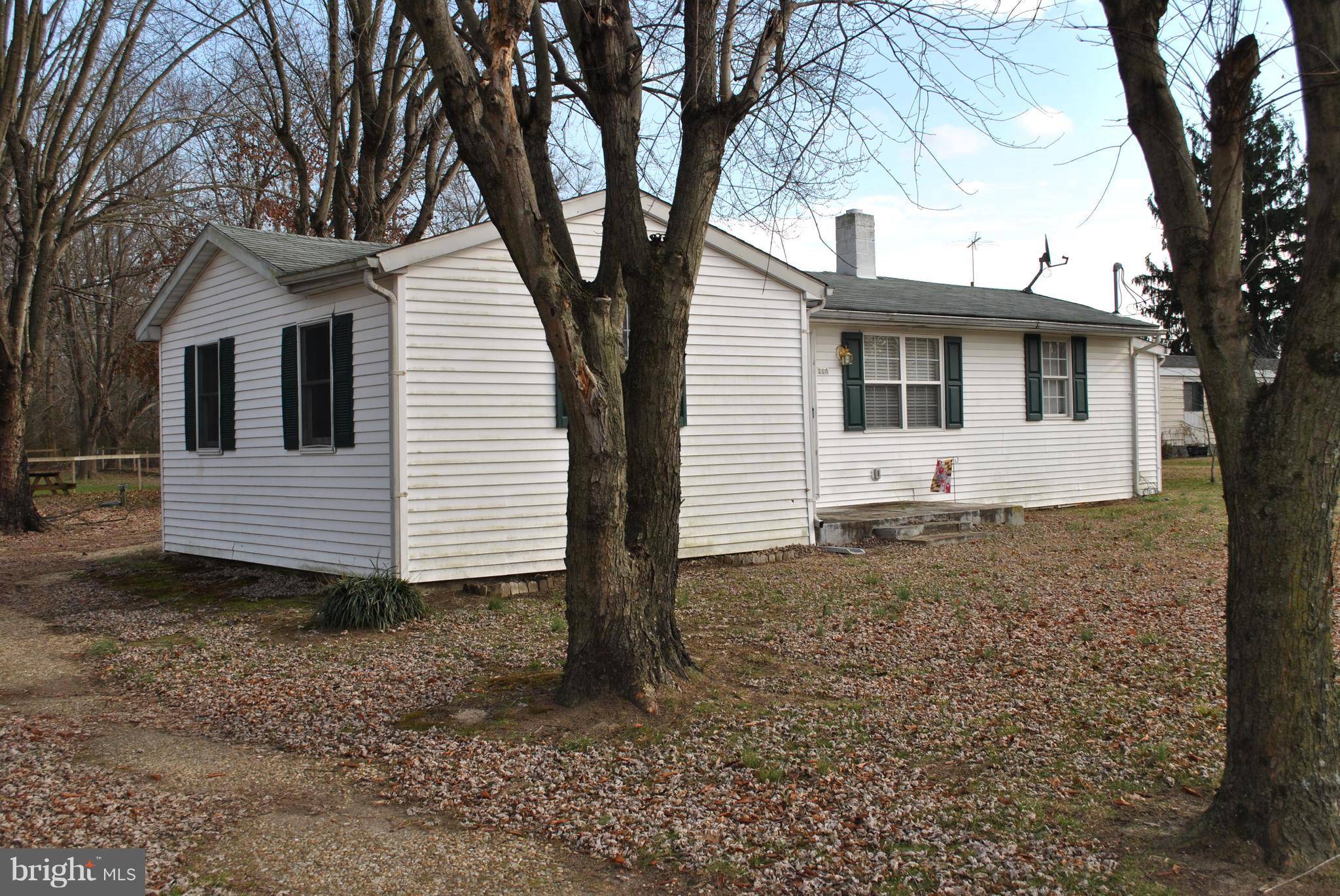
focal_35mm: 36
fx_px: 1341
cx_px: 670
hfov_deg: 53.1
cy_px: 448
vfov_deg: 37.0
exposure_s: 1/200
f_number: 7.1
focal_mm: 24
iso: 100
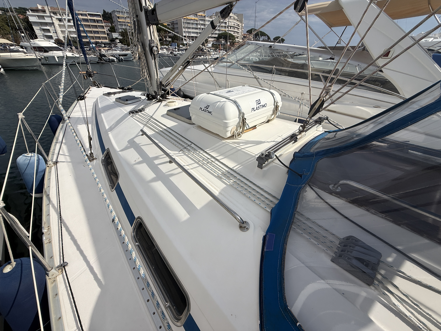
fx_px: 178
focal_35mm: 14
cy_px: 166
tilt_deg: -33.3
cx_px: 220
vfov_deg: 85.7
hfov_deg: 102.1
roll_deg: -0.6
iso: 50
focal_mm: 2.22
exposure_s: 1/6173
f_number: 2.2
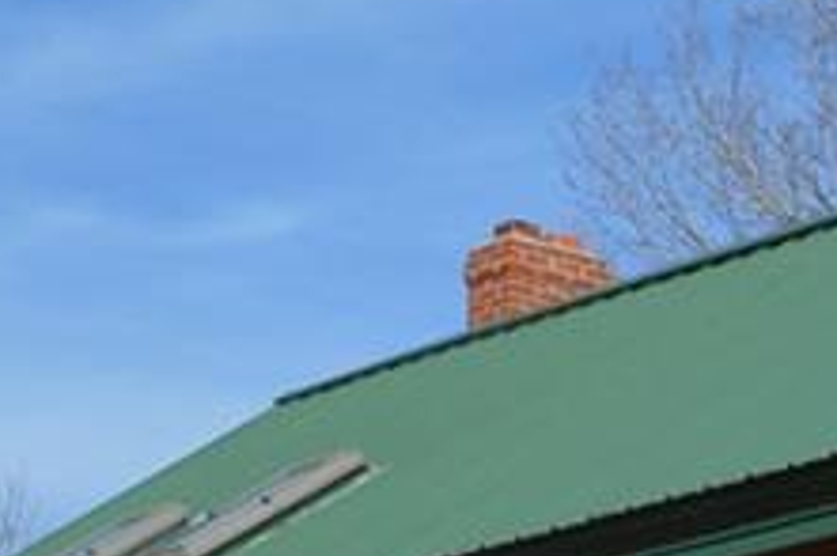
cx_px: 939
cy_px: 866
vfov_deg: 8.0
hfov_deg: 12.1
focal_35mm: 167
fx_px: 3880
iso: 100
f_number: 8
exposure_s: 1/250
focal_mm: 24
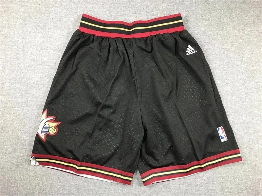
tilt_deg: -86.7
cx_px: 131
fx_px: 212
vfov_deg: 49.7
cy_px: 98
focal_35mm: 28
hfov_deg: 63.4
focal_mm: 3.99
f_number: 1.8
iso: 32
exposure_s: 1/33
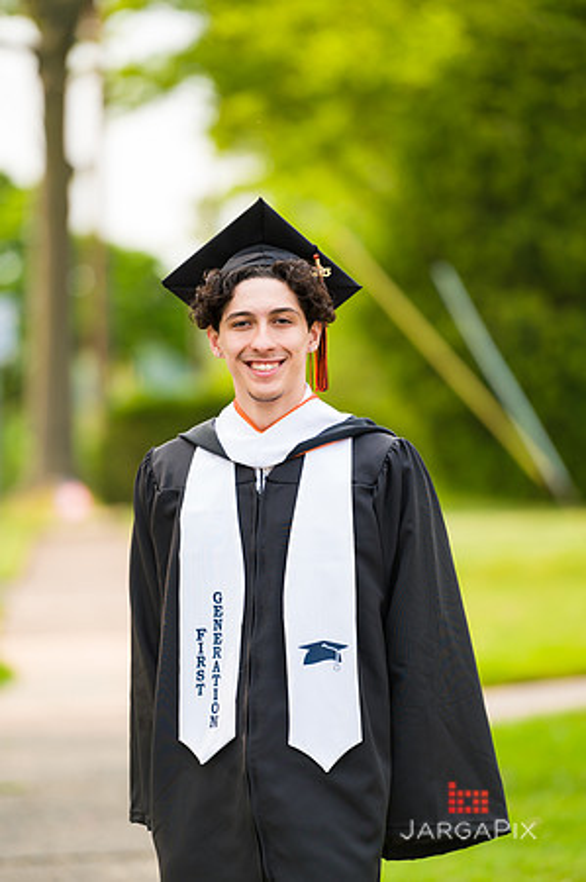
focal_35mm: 200
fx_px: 4894
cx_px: 293
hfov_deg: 6.9
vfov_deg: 10.3
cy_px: 441
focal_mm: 200
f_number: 3.2
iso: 200
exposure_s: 1/640
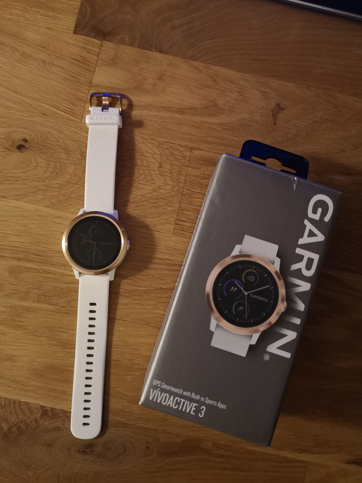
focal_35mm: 27
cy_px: 242
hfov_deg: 51.4
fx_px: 376
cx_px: 181
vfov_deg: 65.3
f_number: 1.8
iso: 400
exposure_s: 1/33.3
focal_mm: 5.58
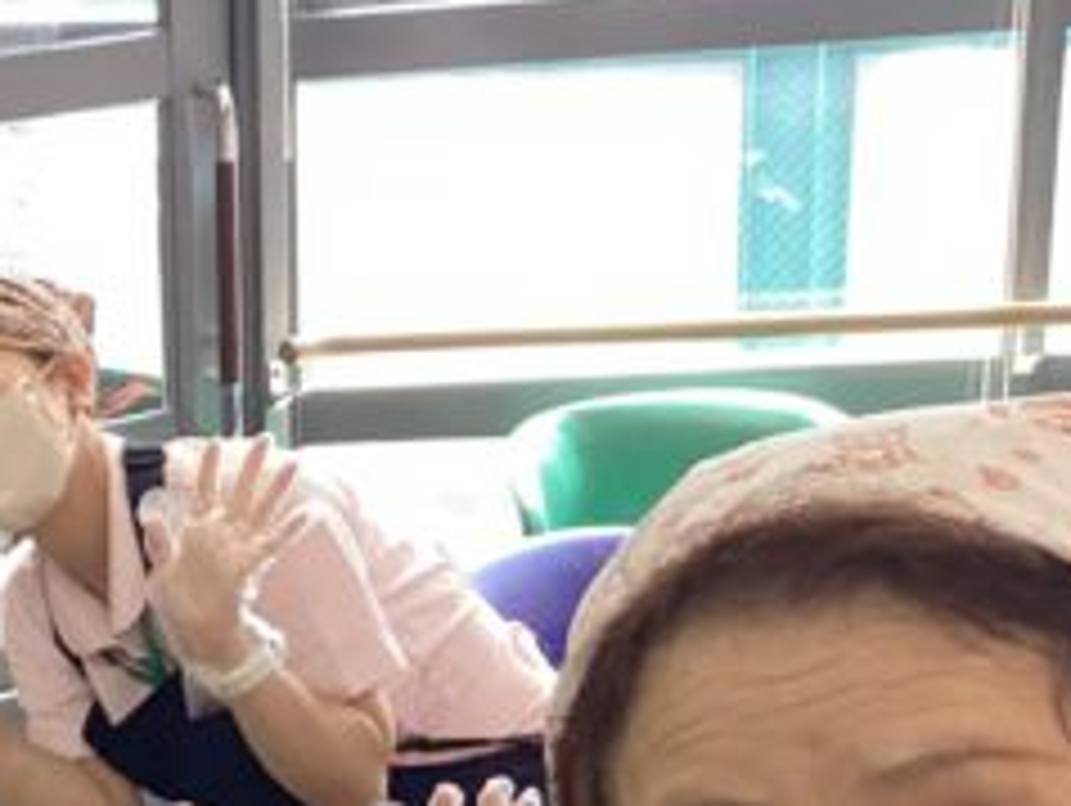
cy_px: 952
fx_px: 2818
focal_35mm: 91
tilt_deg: -18.0
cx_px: -207
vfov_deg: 15.7
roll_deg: +5.3
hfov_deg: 20.2
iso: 160
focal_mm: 3.3
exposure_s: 1/60
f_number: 2.4
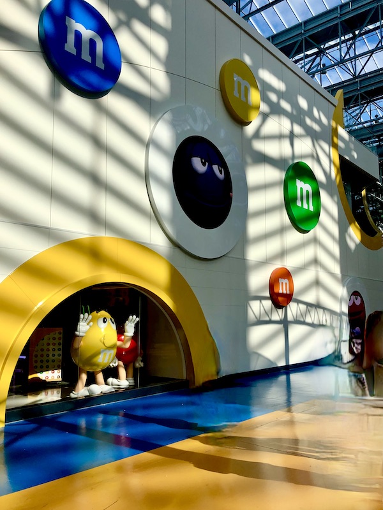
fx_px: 413
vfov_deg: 63.4
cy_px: 255
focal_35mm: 28
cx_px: 192
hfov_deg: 49.7
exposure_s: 1/1845
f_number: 1.8
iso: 20
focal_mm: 4
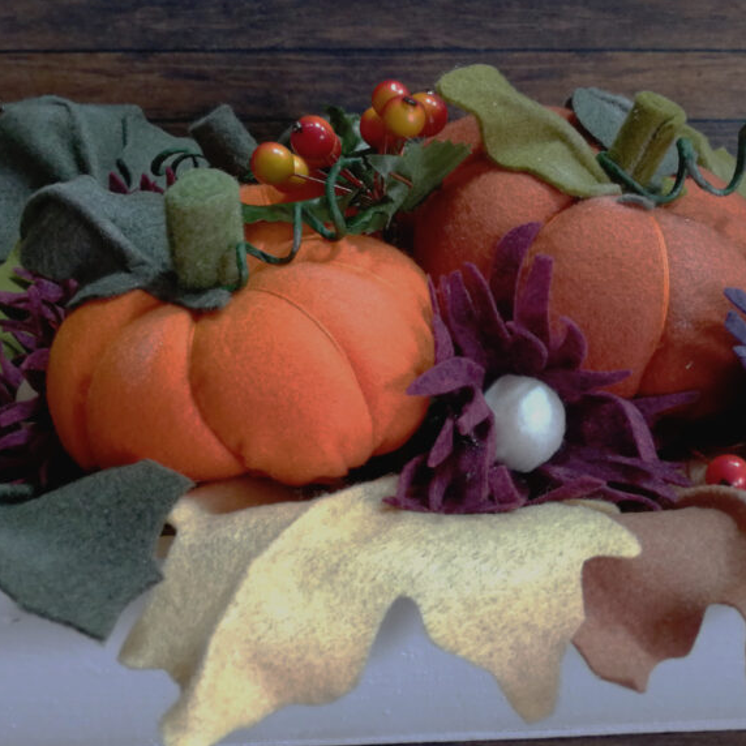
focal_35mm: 51
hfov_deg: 33.2
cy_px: 373
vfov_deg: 33.4
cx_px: 466
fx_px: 1243
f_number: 1.8
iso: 160
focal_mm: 3.96
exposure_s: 1/30
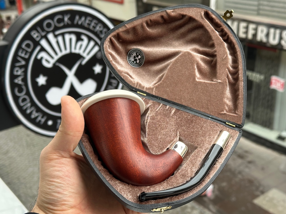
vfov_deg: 30.3
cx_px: 143
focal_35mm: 48
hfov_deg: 39.7
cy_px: 107
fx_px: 397
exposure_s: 1/303
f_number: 1.78
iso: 64
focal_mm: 6.86
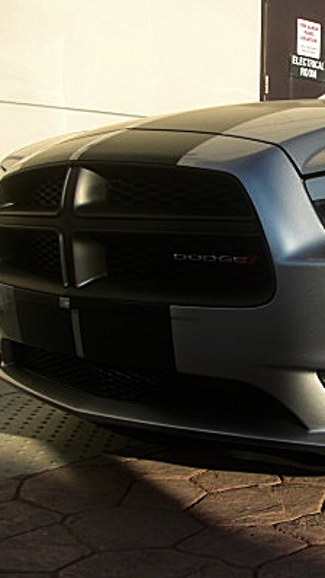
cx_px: 399
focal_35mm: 63
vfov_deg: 33.3
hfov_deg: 18.1
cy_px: 292
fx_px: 965
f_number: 2.8
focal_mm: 6.3
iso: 50
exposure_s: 1/640
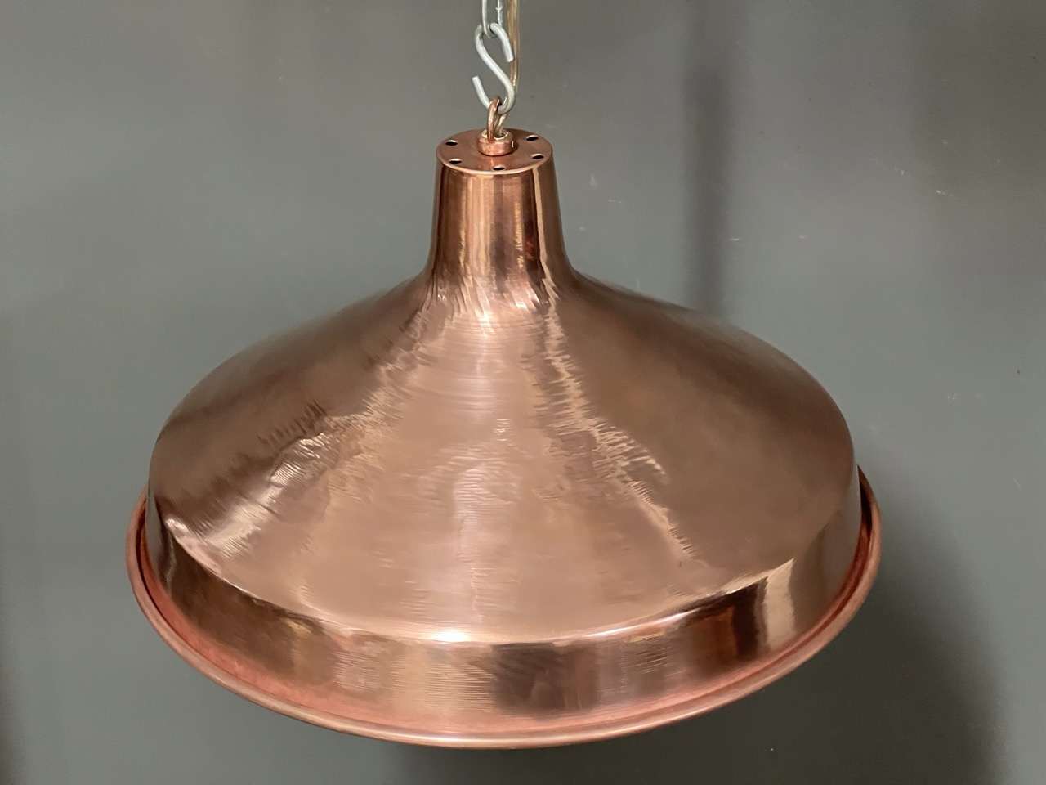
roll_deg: +1.0
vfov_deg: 19.1
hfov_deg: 25.3
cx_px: 523
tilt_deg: -27.6
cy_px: 392
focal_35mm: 77
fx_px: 2327
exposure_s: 1/25
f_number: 2.8
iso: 800
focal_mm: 9
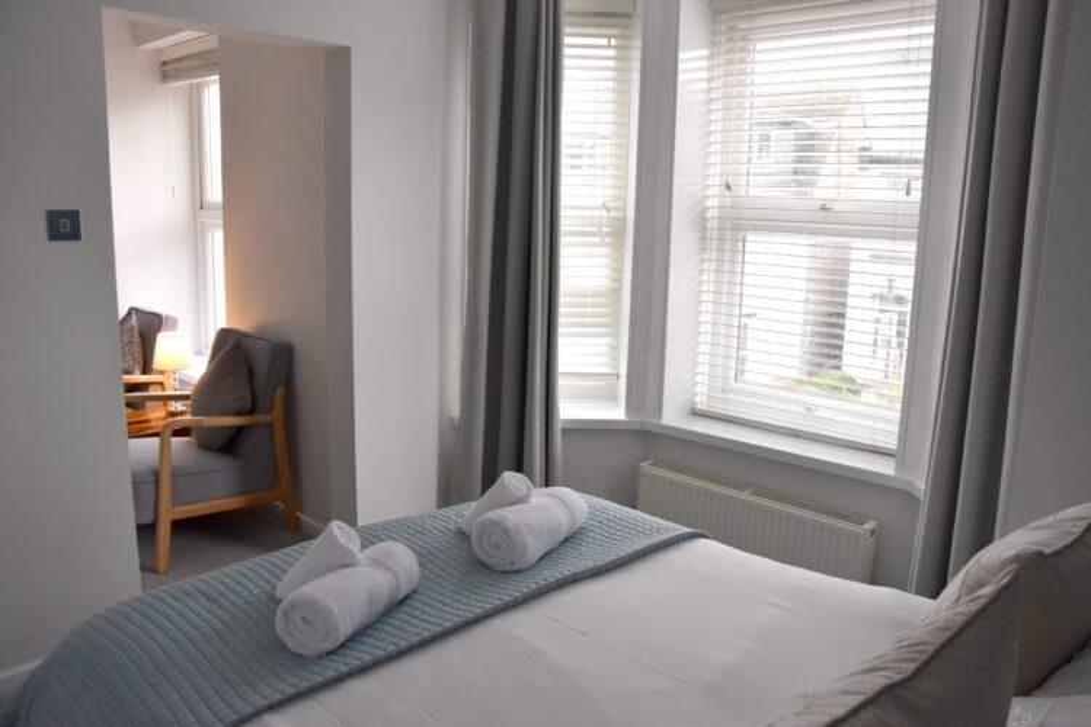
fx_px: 818
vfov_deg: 47.9
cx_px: 546
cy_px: 364
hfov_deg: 67.4
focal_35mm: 27
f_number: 5.6
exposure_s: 1/125
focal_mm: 18
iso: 800
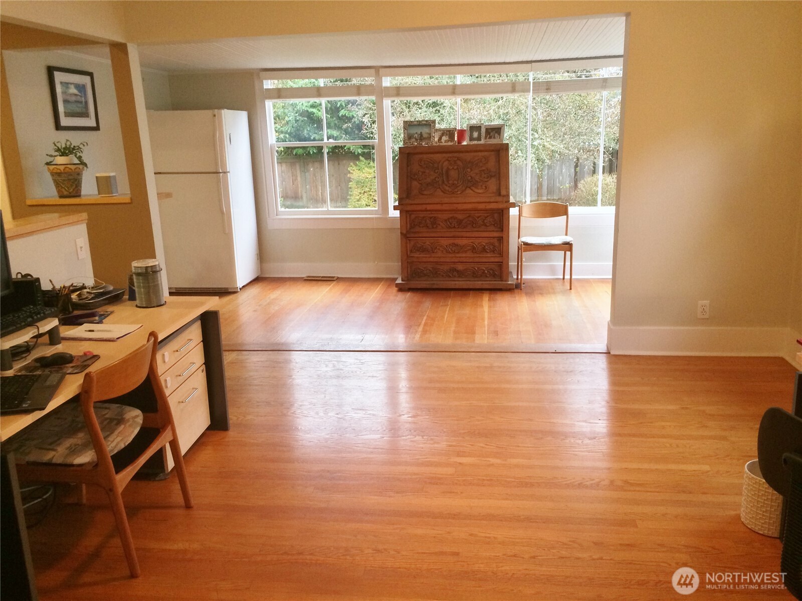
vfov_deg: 46.8
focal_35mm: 30
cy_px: 300
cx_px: 401
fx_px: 695
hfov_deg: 60.0
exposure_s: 1/30
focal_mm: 4.12
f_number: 2.2
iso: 200
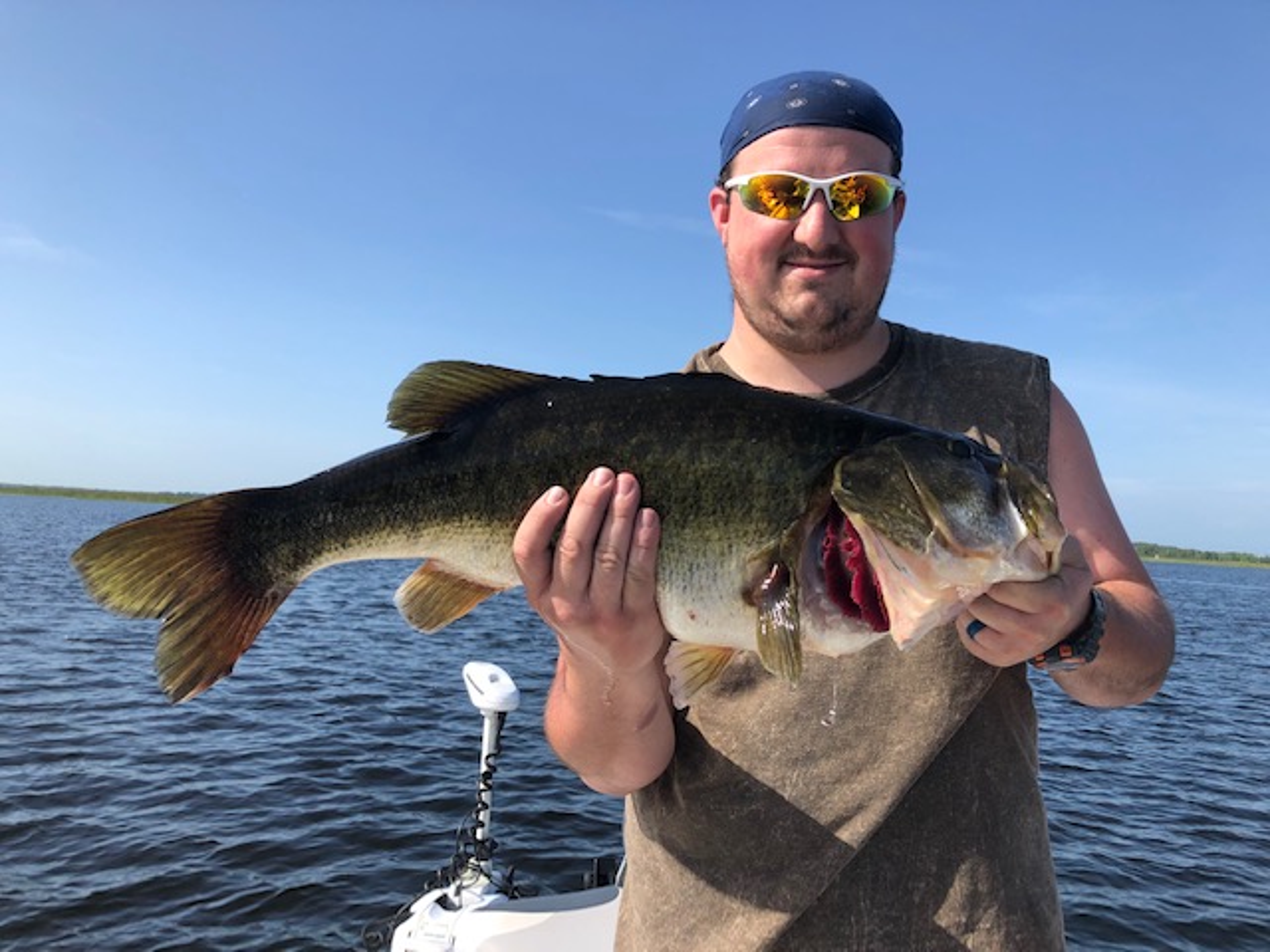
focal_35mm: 28
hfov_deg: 63.4
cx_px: 635
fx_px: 1027
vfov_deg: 49.7
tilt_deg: +0.1
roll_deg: -2.0
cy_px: 476
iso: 20
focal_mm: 3.99
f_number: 1.8
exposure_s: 1/1548
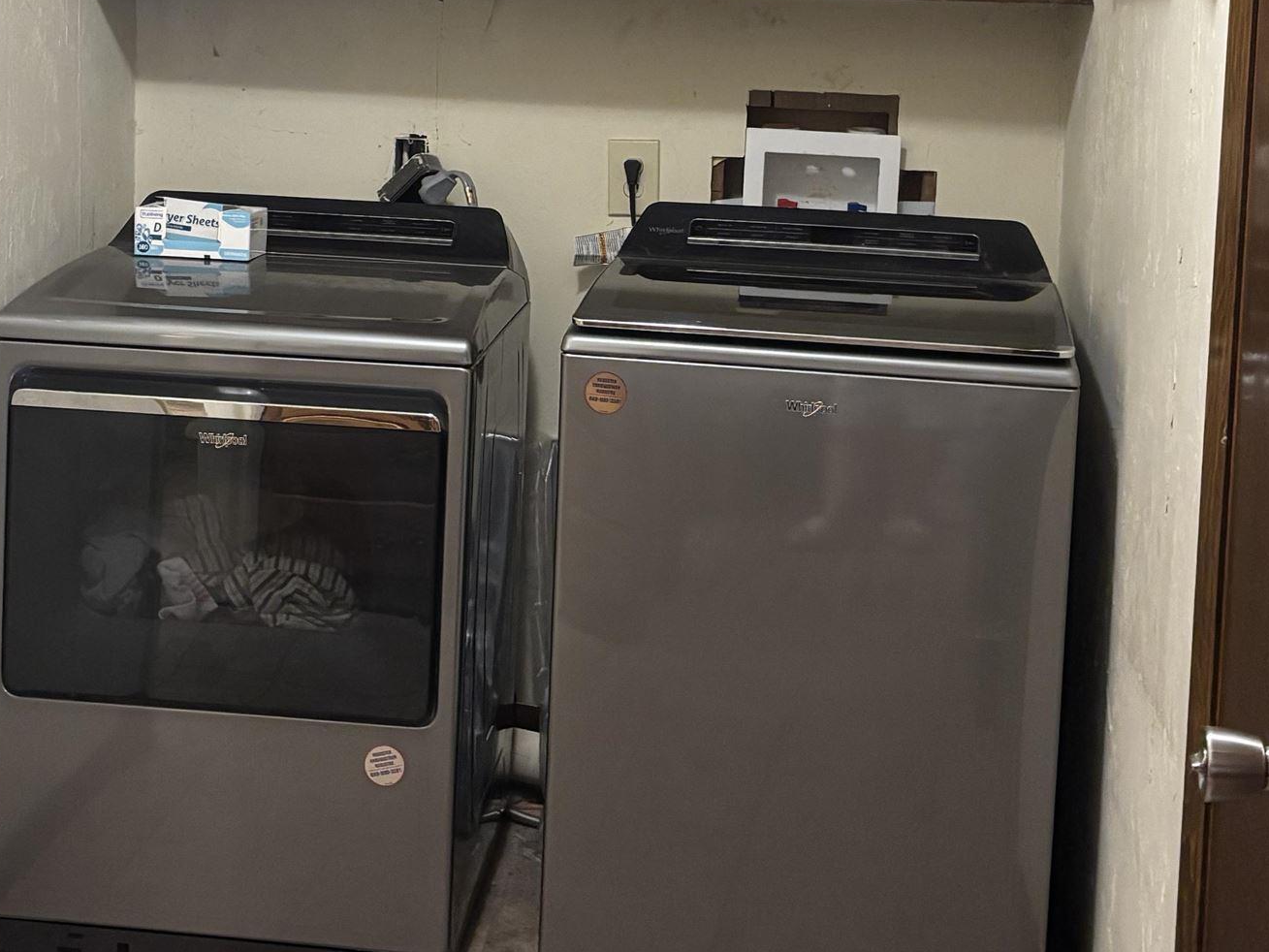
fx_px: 2236
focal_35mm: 61
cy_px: 208
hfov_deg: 31.6
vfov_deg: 23.7
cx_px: 513
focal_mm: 5.96
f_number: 1.6
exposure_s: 1/30
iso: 500
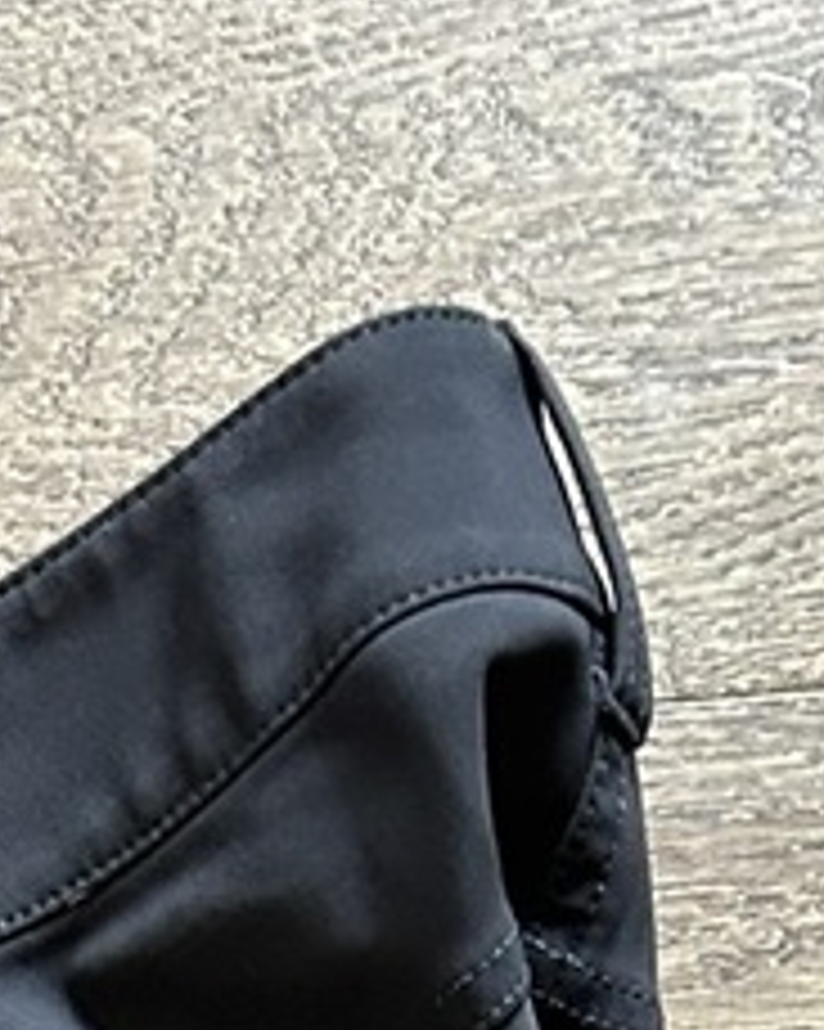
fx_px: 4515
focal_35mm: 148
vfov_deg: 10.3
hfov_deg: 10.4
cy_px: 2836
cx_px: 167
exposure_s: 1/60
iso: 320
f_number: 1.5
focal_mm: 5.7
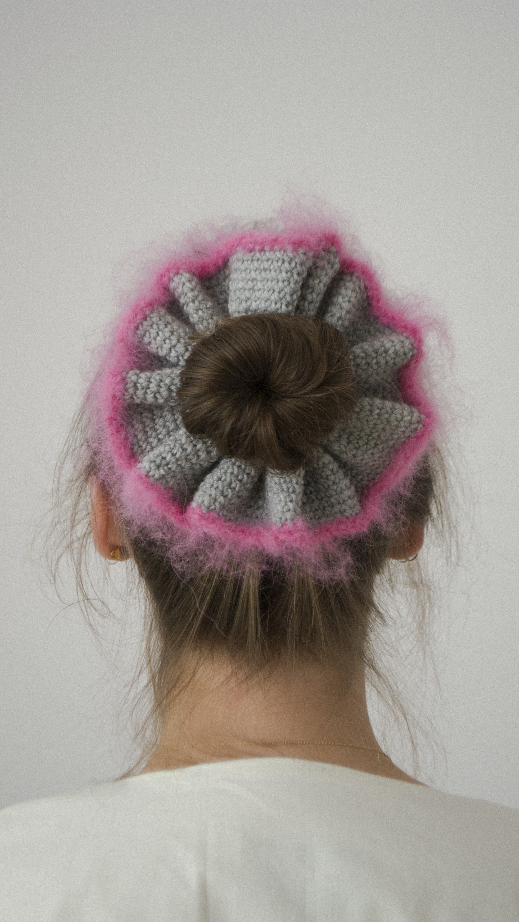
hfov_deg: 14.7
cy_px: 461
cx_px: 244
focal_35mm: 82
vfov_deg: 25.9
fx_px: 2007
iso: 125
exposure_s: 1/80
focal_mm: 52
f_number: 5.6
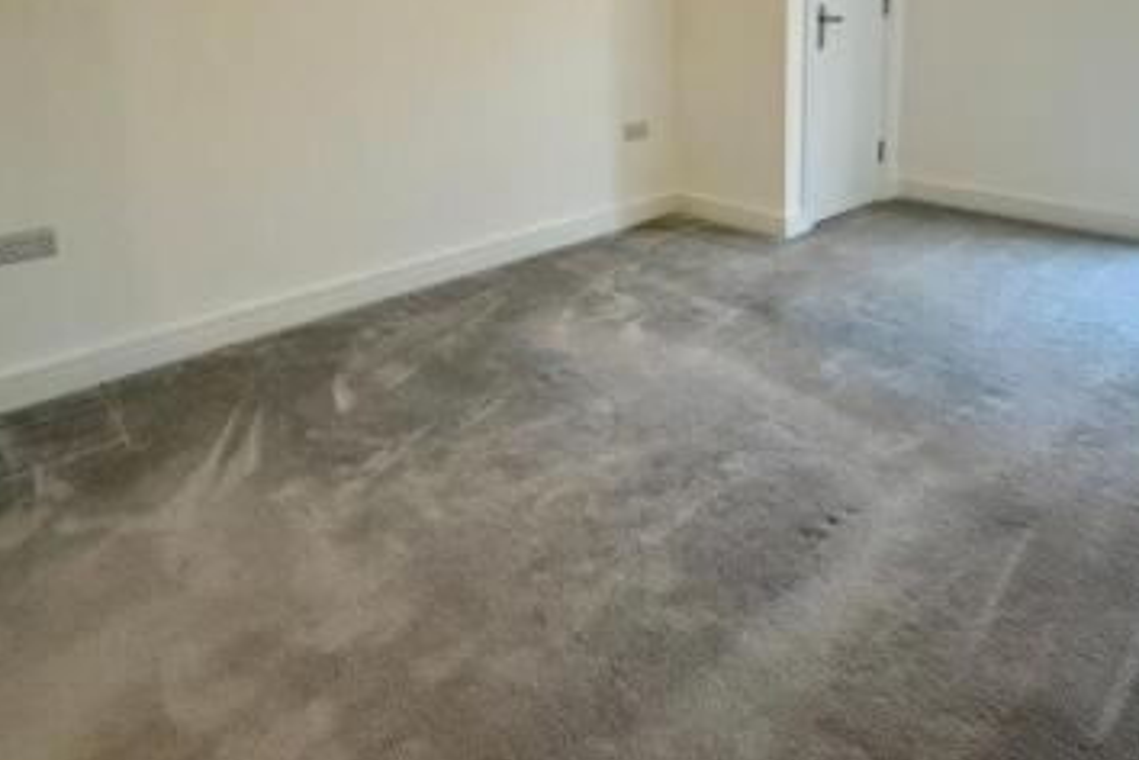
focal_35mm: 24
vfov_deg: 49.9
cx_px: 626
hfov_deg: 73.6
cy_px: 150
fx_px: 759
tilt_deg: -9.9
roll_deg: +0.2
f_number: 2.2
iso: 320
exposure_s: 1/106
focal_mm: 2.22
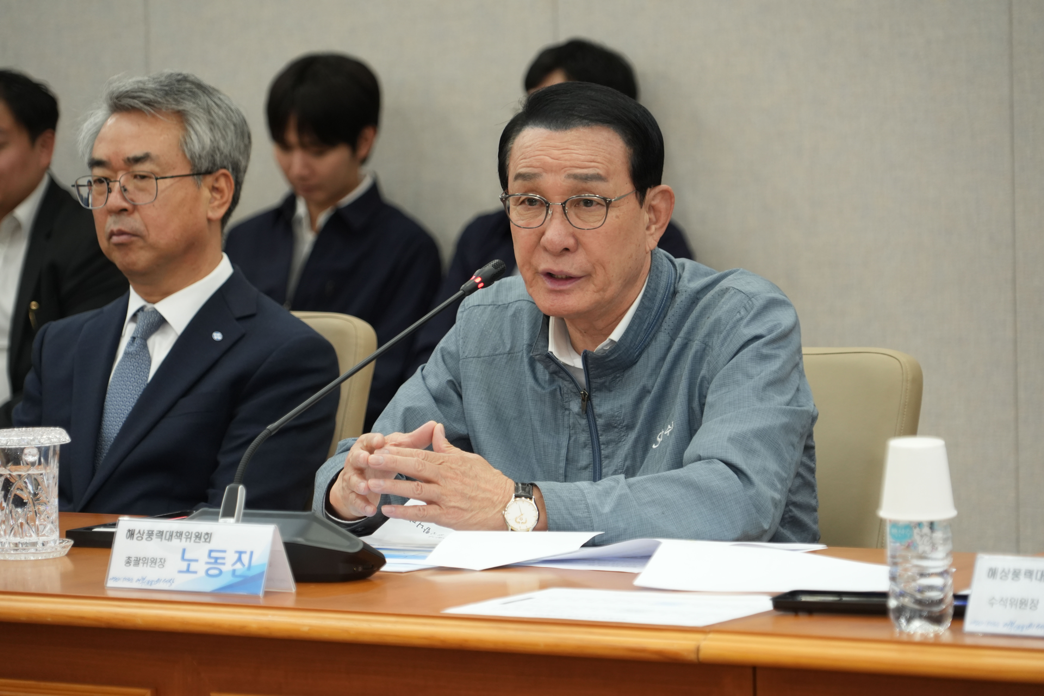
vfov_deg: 7.8
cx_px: 522
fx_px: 5075
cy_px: 348
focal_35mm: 175
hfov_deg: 11.7
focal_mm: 175
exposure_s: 1/125
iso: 1250
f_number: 6.3
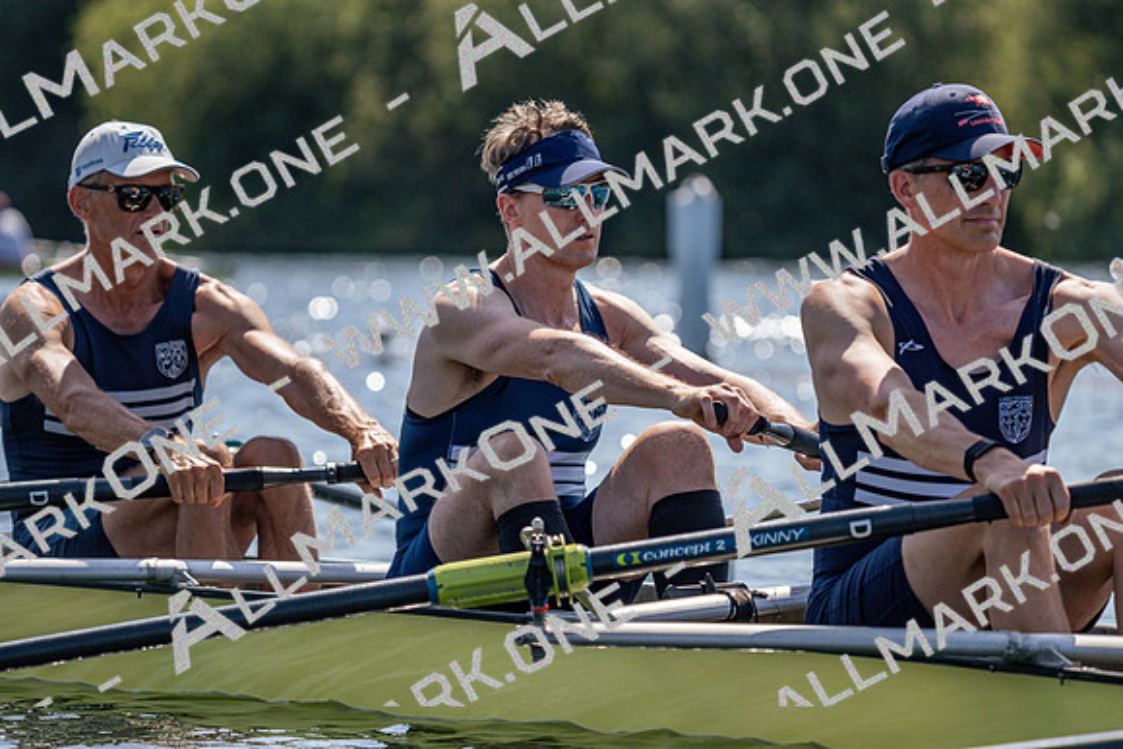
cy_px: 374
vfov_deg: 4.6
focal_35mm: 298
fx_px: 9298
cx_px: 562
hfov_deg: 6.9
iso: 320
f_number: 5.6
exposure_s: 1/2000
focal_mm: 298
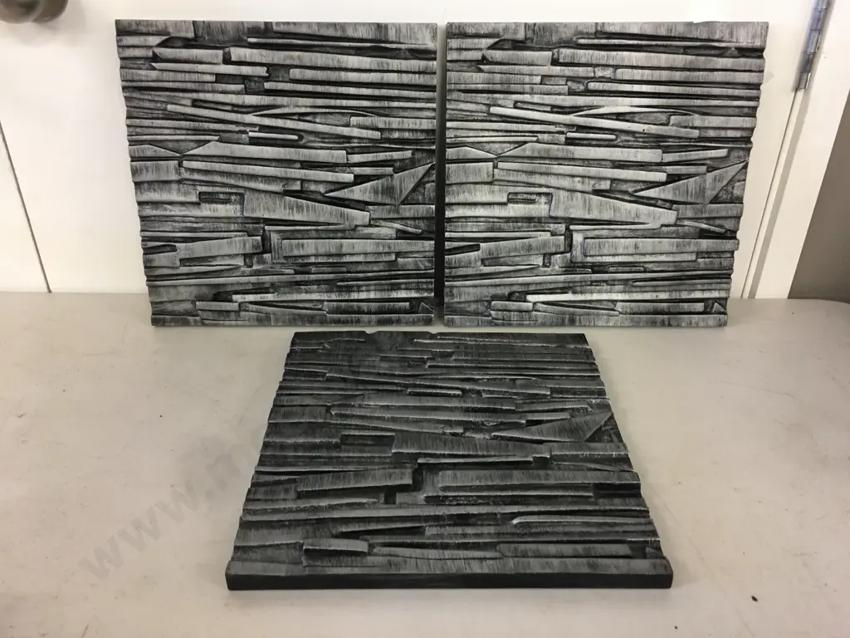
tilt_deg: -28.8
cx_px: 425
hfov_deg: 61.7
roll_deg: -0.6
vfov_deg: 48.2
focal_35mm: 29
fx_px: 712
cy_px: 319
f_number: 2.2
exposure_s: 1/17
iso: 50
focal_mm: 4.15
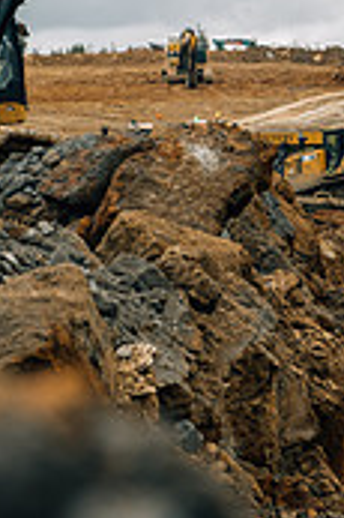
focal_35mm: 156
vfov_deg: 13.2
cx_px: 389
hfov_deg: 8.7
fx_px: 2240
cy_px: 234
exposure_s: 1/500
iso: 400
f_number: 3.2
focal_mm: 40.1
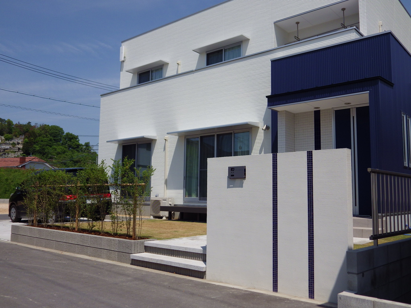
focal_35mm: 34
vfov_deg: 41.8
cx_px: 206
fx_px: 404
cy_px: 154
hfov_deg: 54.0
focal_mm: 6.2
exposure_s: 1/200
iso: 100
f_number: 10.7
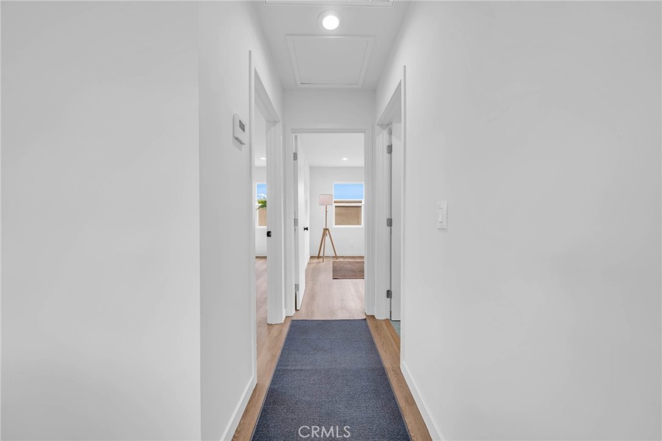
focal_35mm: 12
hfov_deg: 112.6
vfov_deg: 90.0
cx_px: 331
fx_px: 221
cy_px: 220
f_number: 8
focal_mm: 12
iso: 100
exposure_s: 1/30
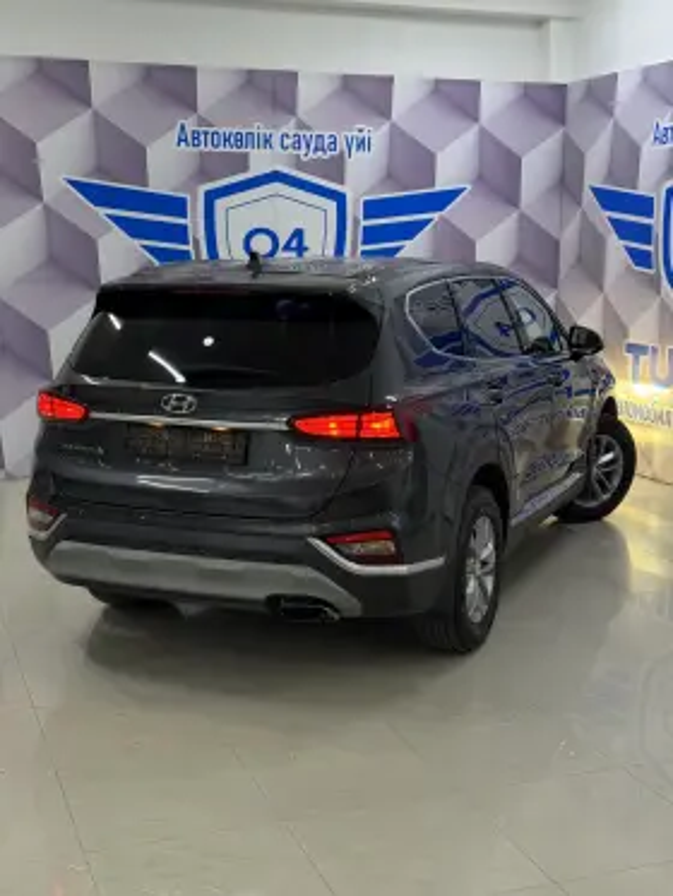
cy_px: 448
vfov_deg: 39.6
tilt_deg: -9.5
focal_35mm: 48
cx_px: 336
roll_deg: +0.1
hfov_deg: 30.3
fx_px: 1244
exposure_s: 1/50
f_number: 1.78
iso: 125
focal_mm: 6.76
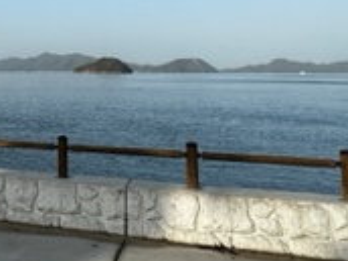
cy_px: 16
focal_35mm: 52
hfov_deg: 32.8
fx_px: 523
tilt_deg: +6.5
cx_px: -24
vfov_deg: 26.9
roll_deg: +0.1
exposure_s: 1/1742
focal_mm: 2.22
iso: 50
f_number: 2.2
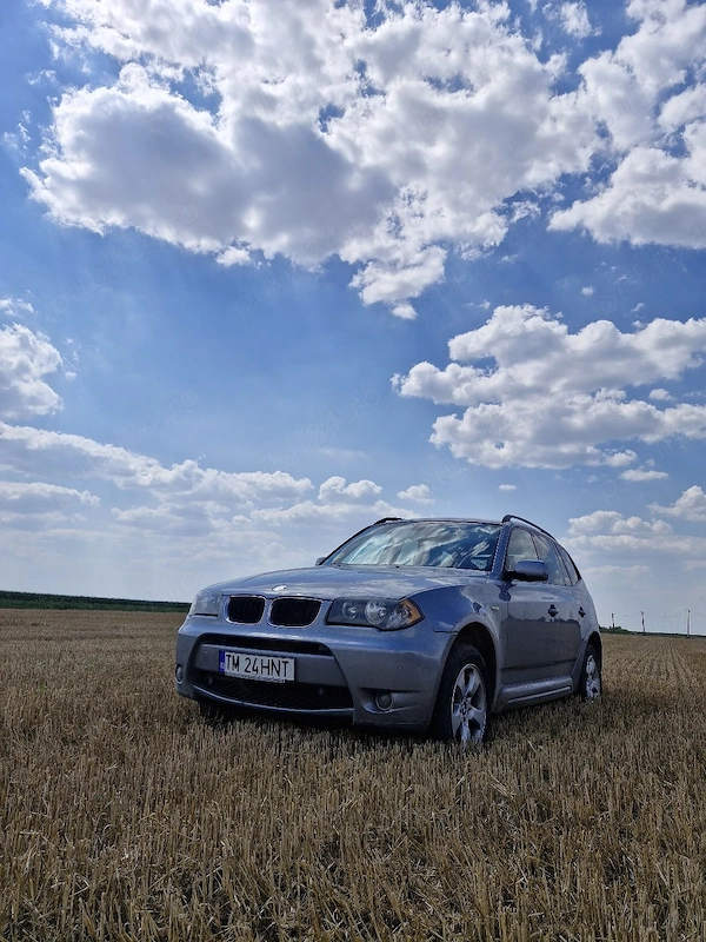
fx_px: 625
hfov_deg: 58.9
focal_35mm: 23
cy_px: 471
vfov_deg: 73.9
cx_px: 353
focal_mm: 5.54
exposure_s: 1/5000
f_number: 1.8
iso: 50
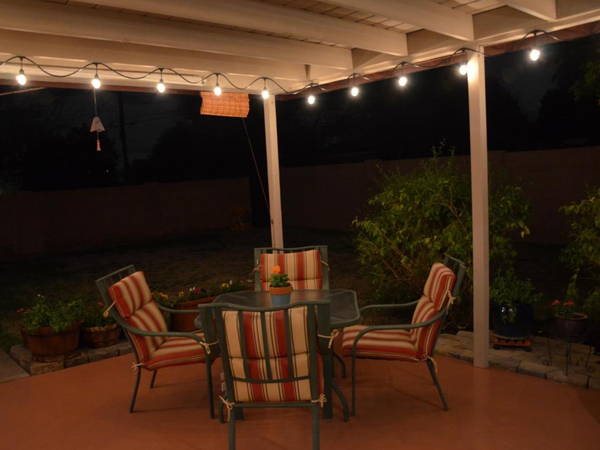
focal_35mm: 30
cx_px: 278
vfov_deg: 46.8
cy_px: 226
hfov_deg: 59.9
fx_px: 520
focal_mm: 18
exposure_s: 1/13
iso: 1600
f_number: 3.5
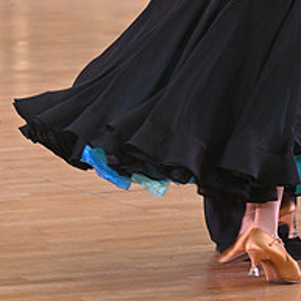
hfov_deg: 4.9
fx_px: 3512
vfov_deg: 4.9
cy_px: -76
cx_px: 232
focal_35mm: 357
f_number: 5
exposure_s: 1/400
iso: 3200
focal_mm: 140
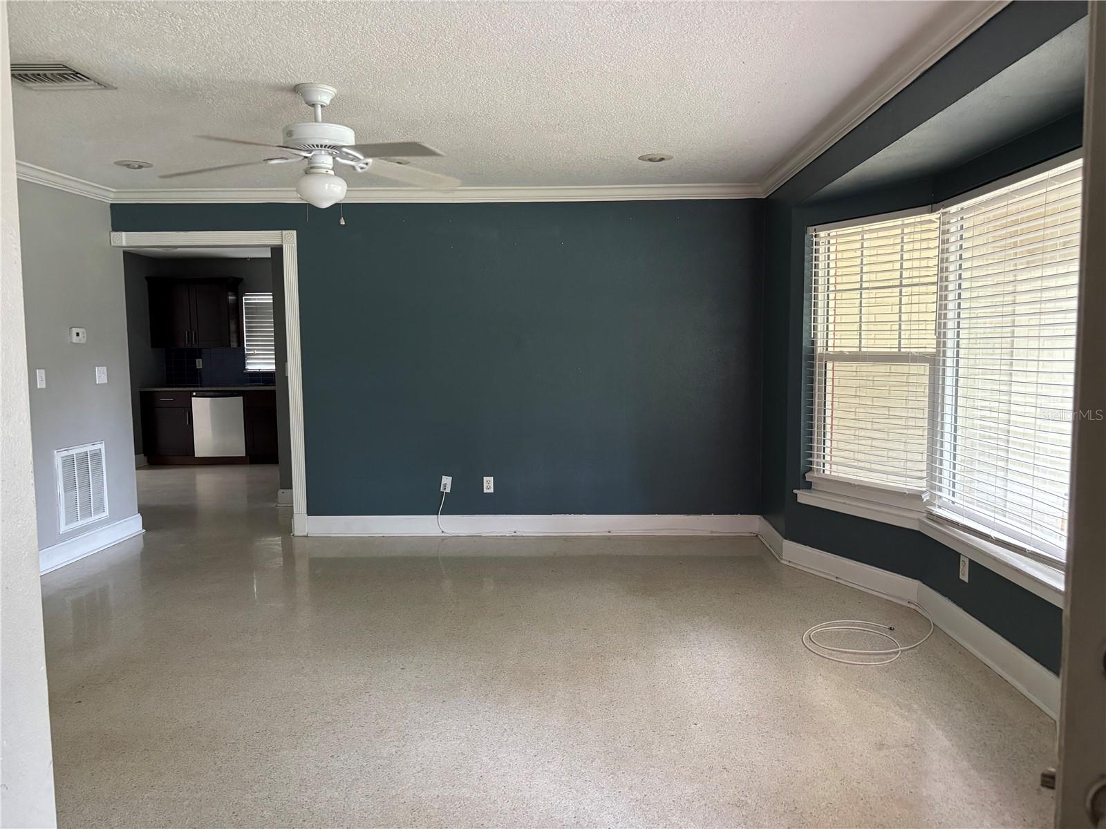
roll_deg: +0.2
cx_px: 553
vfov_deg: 53.1
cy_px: 414
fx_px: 831
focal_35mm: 26
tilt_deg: -4.1
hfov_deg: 67.3
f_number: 1.6
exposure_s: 1/60
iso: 320
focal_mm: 5.96
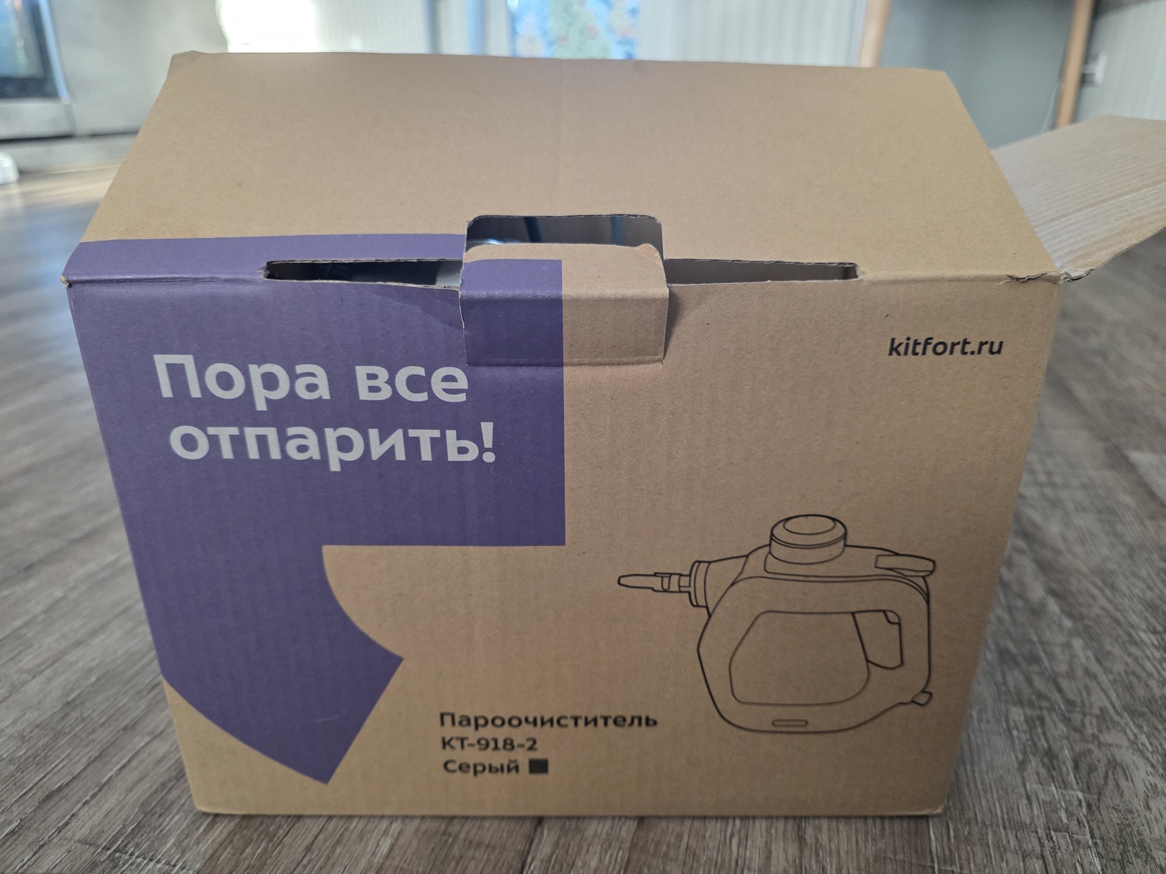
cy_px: 437
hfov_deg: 73.9
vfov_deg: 58.9
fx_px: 775
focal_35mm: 23
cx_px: 583
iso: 400
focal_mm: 6.3
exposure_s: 1/120
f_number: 1.7
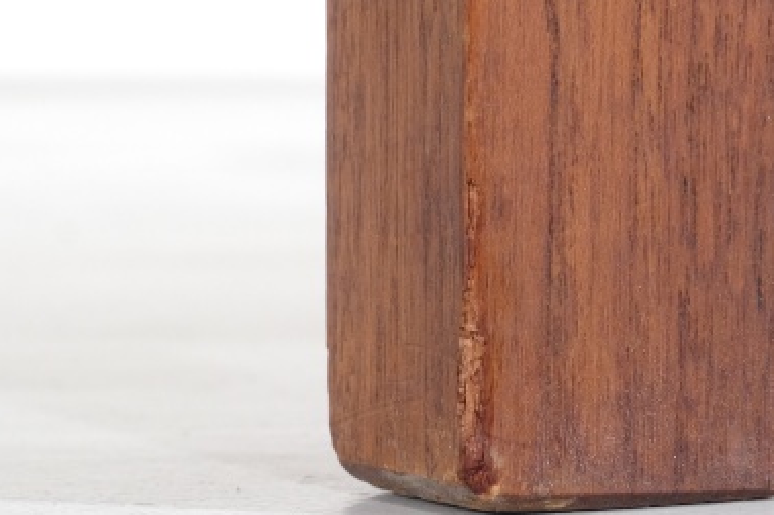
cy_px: 376
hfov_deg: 12.2
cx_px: 519
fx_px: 3609
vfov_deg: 8.1
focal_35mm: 168
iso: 800
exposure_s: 1/34
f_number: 7.1
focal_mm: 35
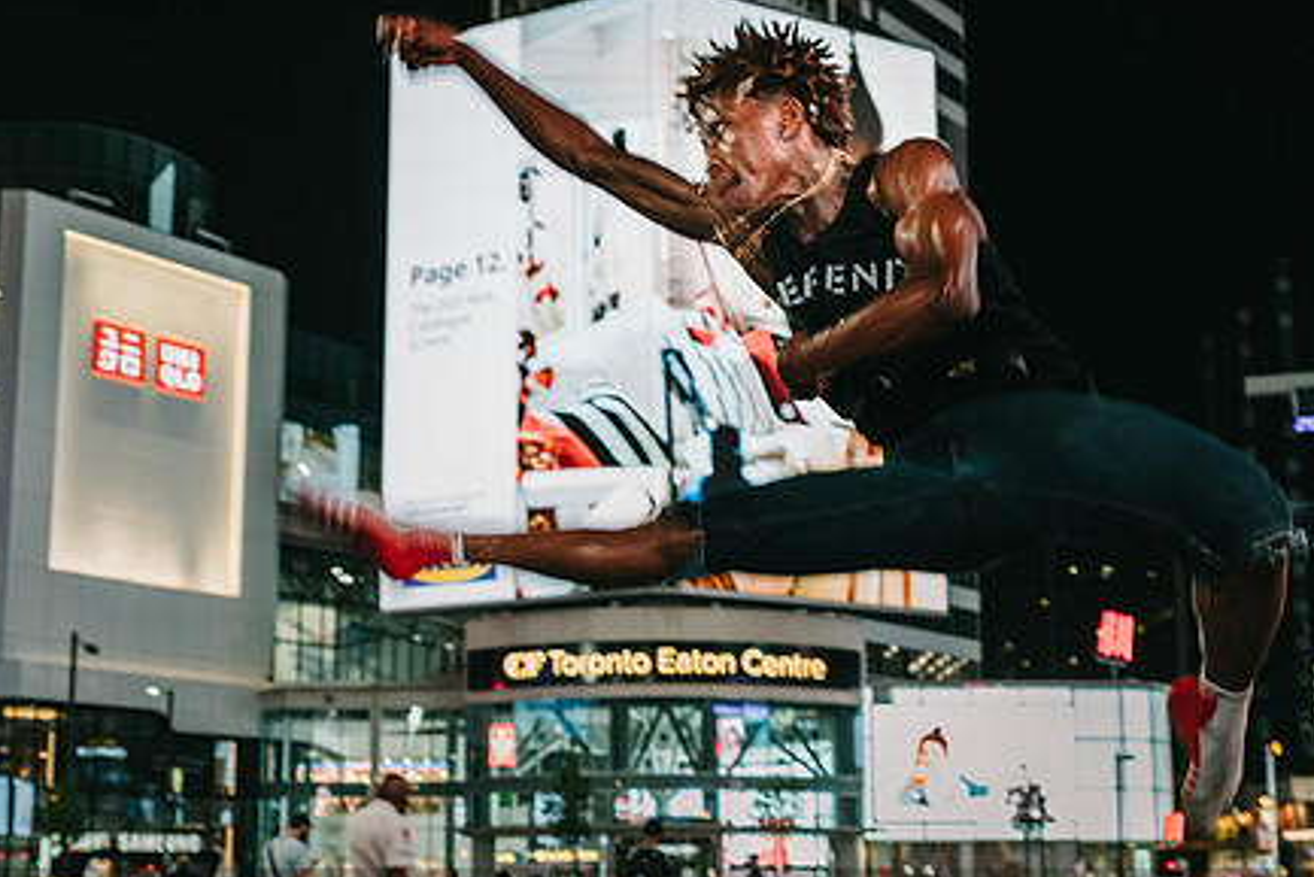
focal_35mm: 42
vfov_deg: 31.2
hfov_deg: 46.4
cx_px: 671
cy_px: 681
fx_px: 1533
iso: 1600
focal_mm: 32.6
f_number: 4
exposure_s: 1/60
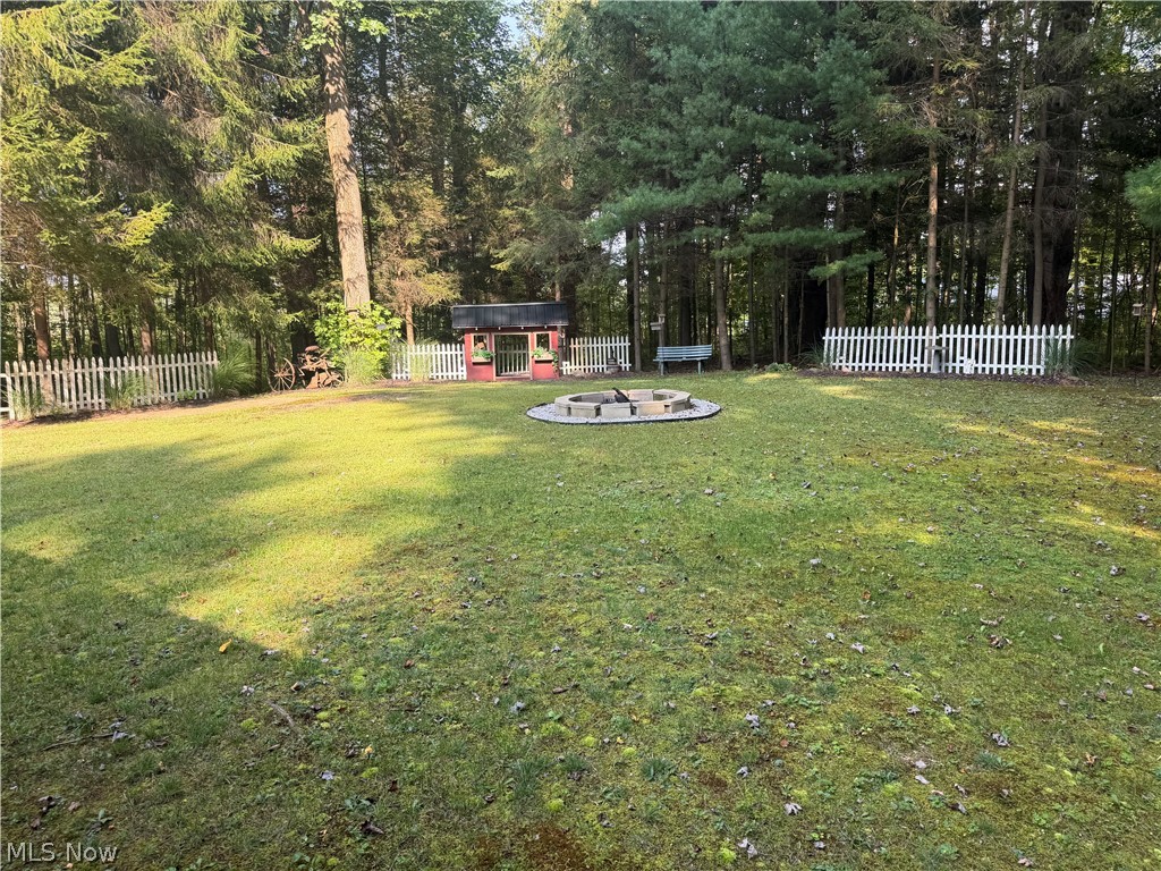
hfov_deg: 71.6
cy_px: 436
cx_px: 580
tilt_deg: -5.8
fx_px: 805
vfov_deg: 56.8
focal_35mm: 24
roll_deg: +2.5
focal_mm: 6.76
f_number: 1.78
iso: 80
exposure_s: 1/356
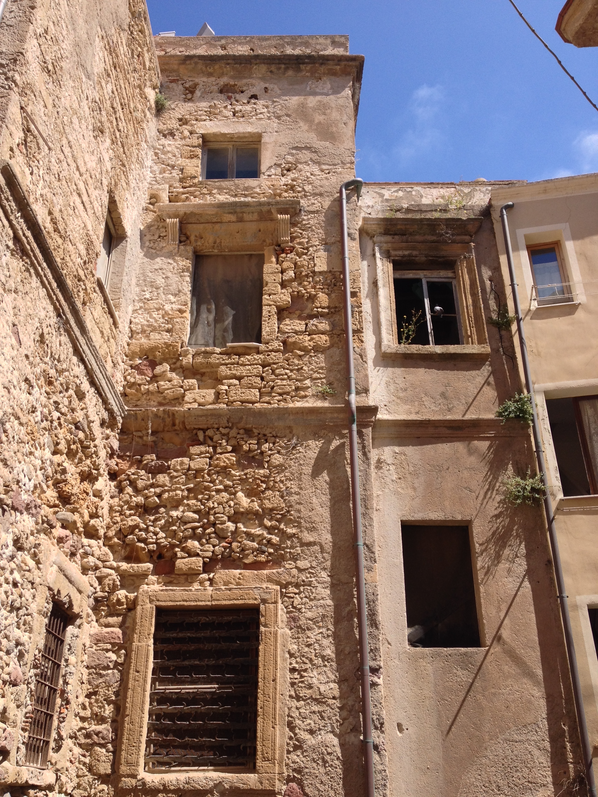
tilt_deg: +25.7
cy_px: 398
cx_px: 299
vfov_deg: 52.6
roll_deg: +2.0
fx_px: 806
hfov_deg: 40.7
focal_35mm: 35
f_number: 2.4
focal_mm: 4.28
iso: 50
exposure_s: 1/1062
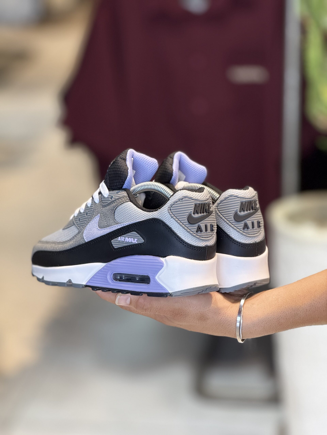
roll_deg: +0.0
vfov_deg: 16.4
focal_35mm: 120
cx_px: 164
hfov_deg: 12.3
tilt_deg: -15.4
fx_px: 1511
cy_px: 218
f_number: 2.8
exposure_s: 1/100
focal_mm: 15.66
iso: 200
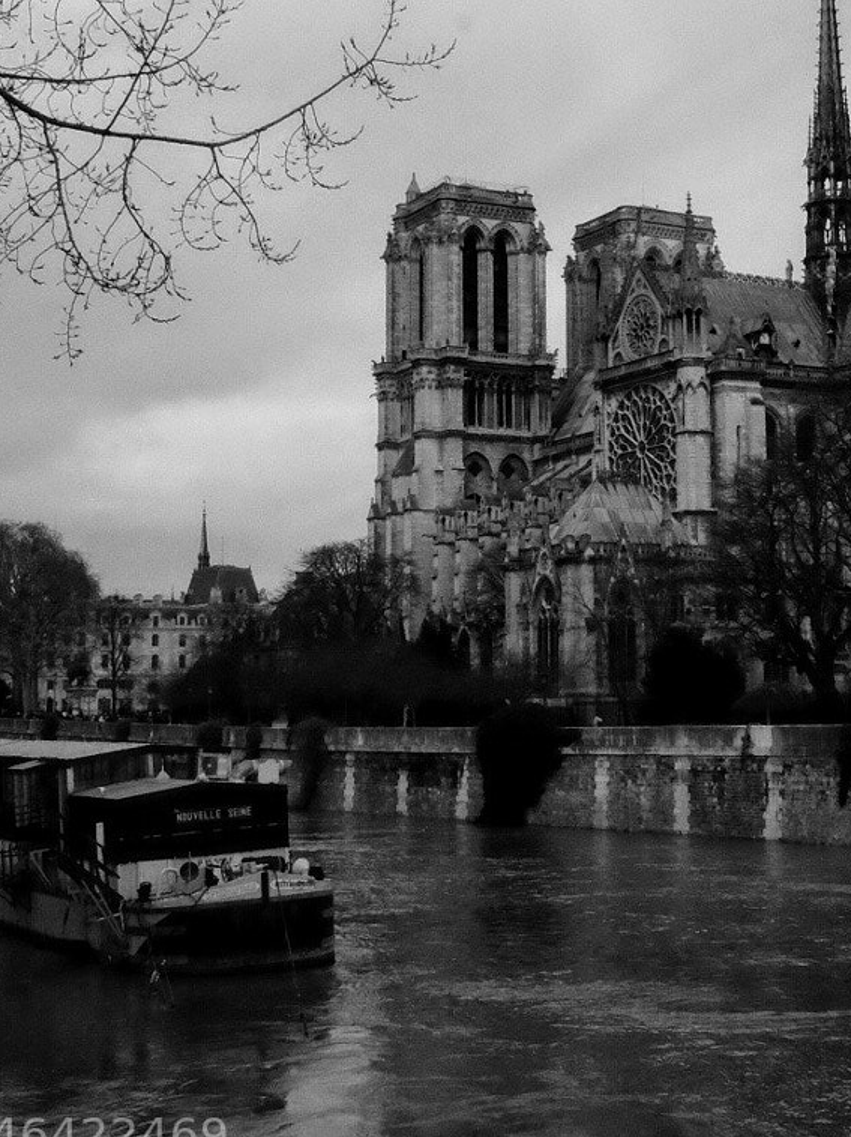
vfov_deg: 31.6
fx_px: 2001
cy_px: 451
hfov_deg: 23.7
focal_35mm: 61
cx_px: 642
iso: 3200
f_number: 22
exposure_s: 1/750
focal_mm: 20.1
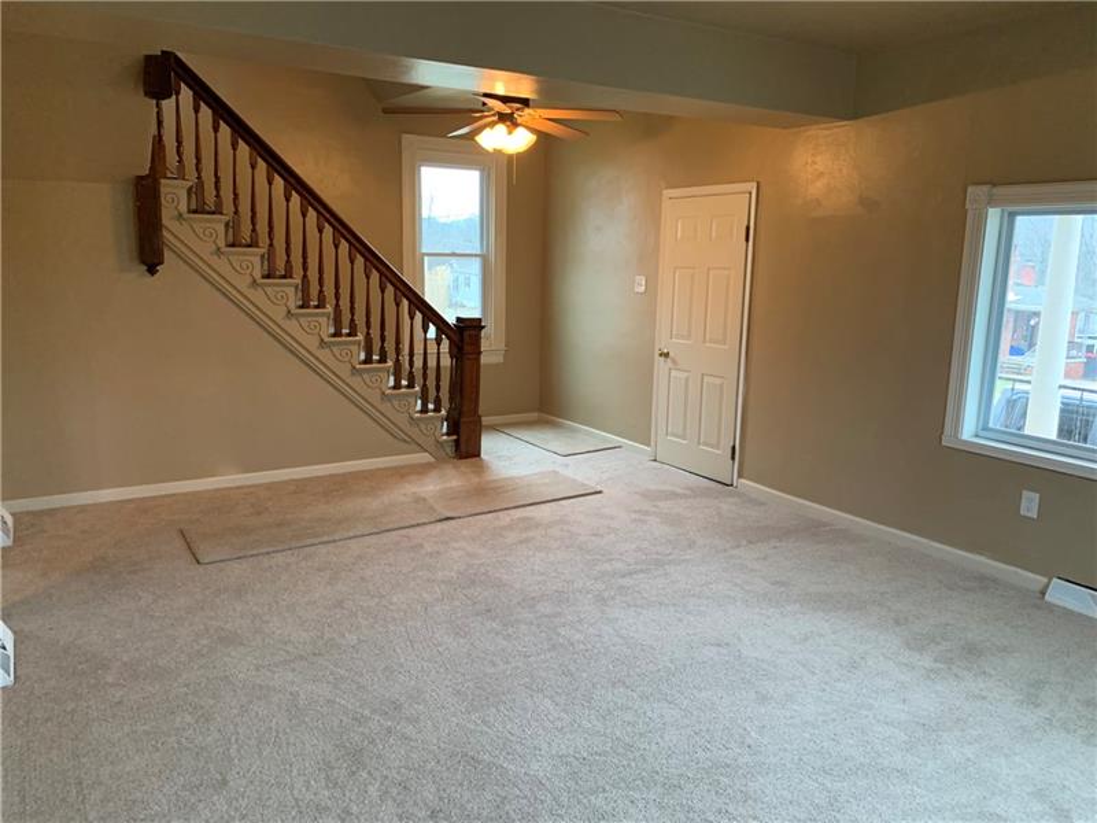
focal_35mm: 26
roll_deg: -1.5
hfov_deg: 67.3
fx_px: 824
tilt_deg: -10.6
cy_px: 412
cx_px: 548
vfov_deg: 53.1
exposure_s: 1/60
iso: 320
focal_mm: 4.25
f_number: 1.8
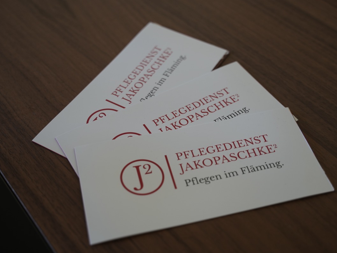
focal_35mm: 50
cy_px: 127
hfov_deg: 38.2
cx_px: 171
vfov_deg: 29.1
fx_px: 487
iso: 320
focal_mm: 46
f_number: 2.8
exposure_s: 1/60
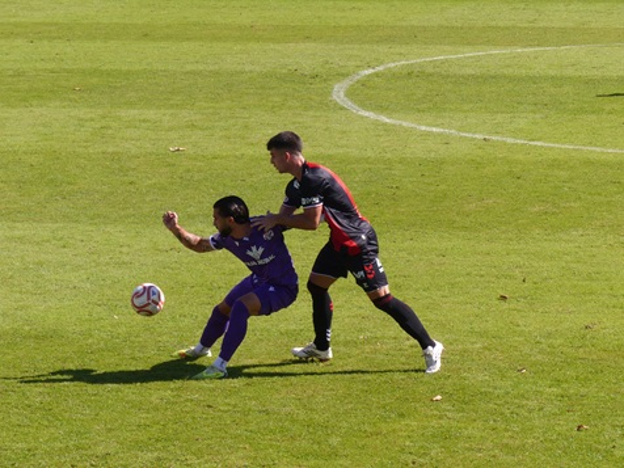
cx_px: 312
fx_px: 3731
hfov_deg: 9.6
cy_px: 234
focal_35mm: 207
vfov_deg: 7.2
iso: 100
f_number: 4
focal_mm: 37.3
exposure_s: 1/640
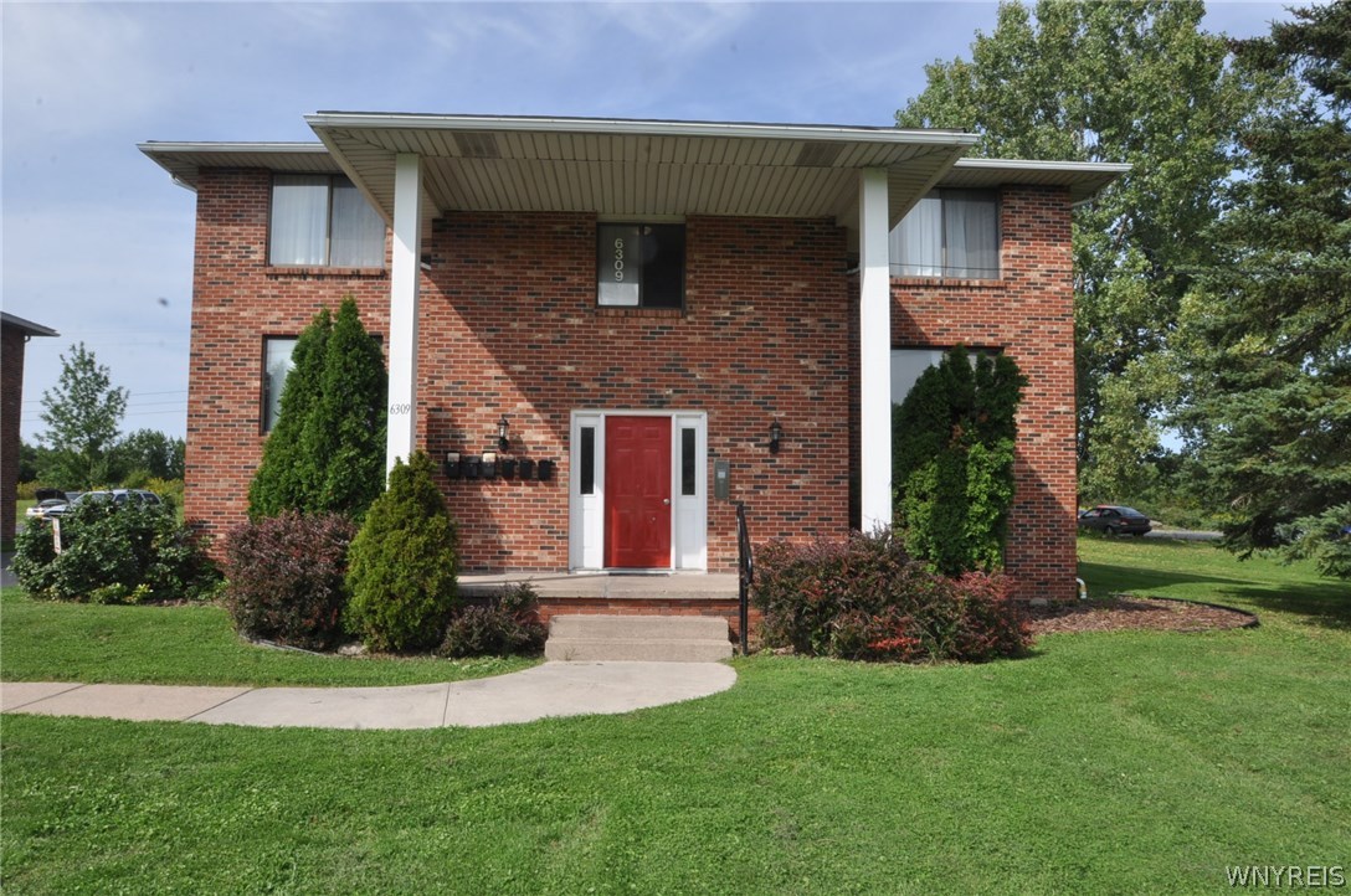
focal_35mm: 22
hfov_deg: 77.4
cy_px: 448
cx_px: 676
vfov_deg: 56.0
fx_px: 843
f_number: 22
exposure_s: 1/50
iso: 200
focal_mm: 15
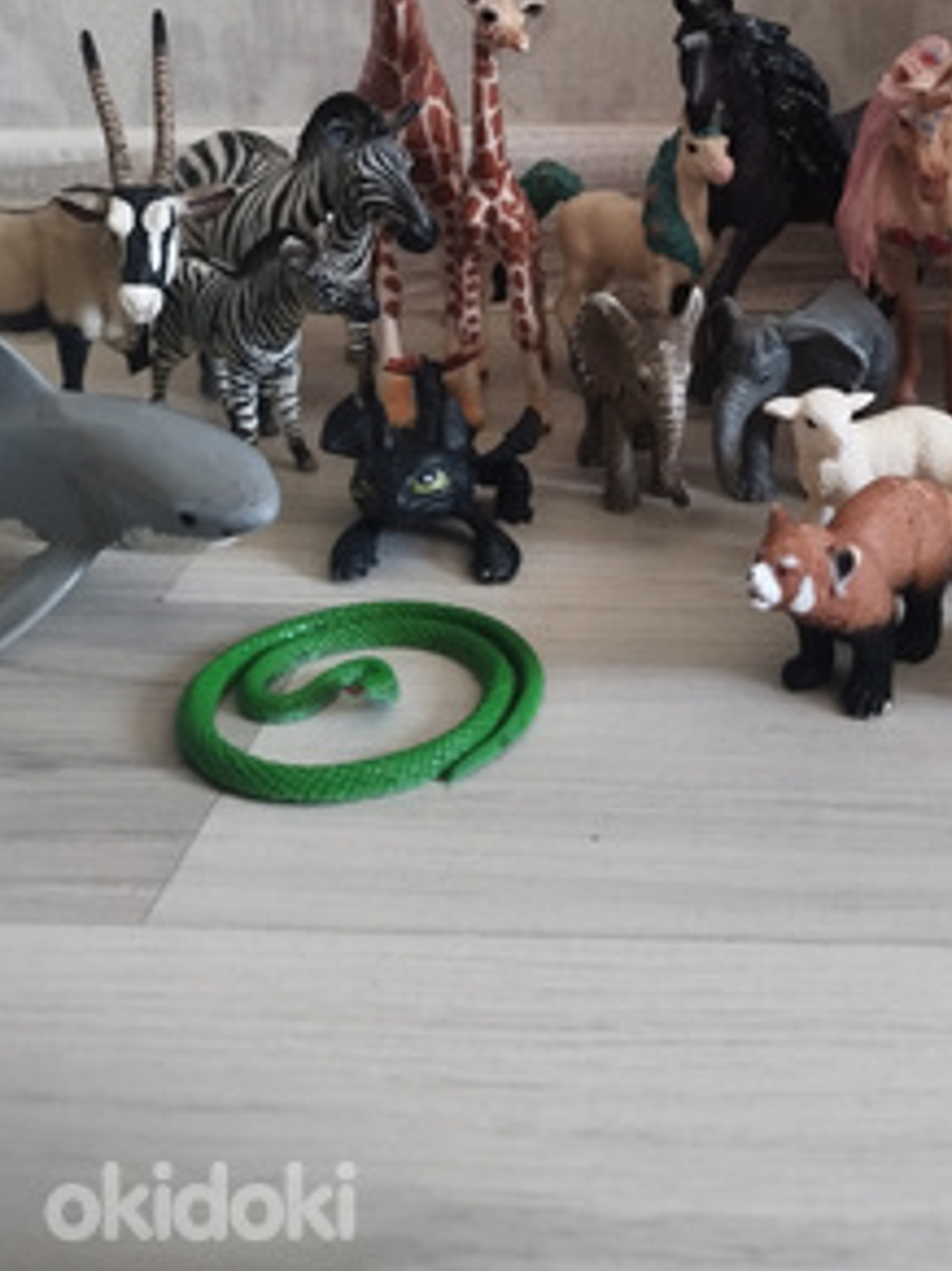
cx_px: 740
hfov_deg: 32.8
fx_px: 1578
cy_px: 262
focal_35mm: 43
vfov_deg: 42.0
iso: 1060
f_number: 1.89
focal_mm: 5.95
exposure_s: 1/25
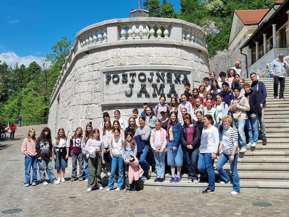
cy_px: 108
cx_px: 144
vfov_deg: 53.1
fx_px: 217
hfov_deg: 67.3
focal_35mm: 26
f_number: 1.8
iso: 50
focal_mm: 5.4
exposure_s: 1/4016
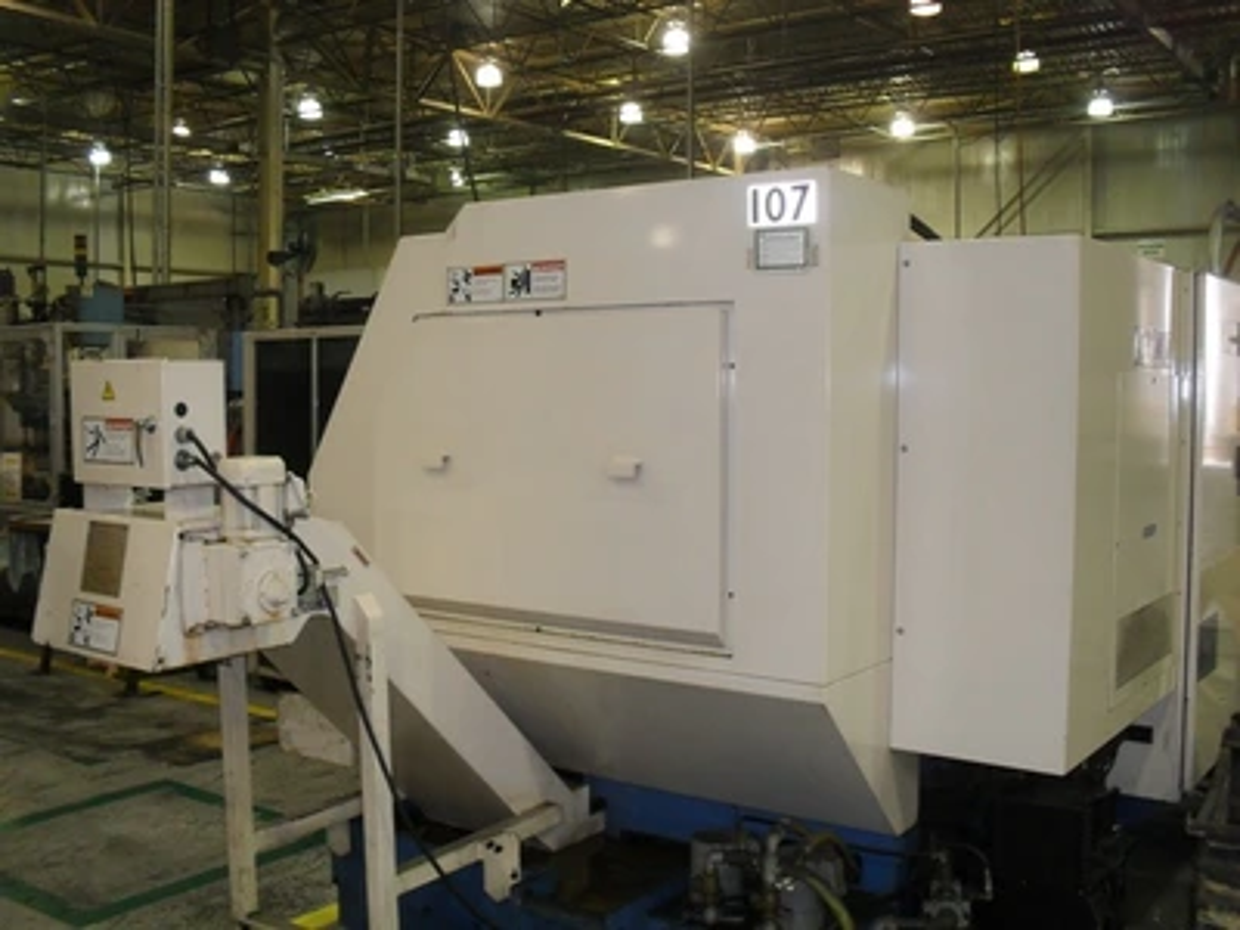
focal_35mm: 35
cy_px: 465
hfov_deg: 52.6
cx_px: 620
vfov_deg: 40.7
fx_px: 1254
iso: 200
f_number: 3.2
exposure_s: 1/45
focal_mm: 6.3
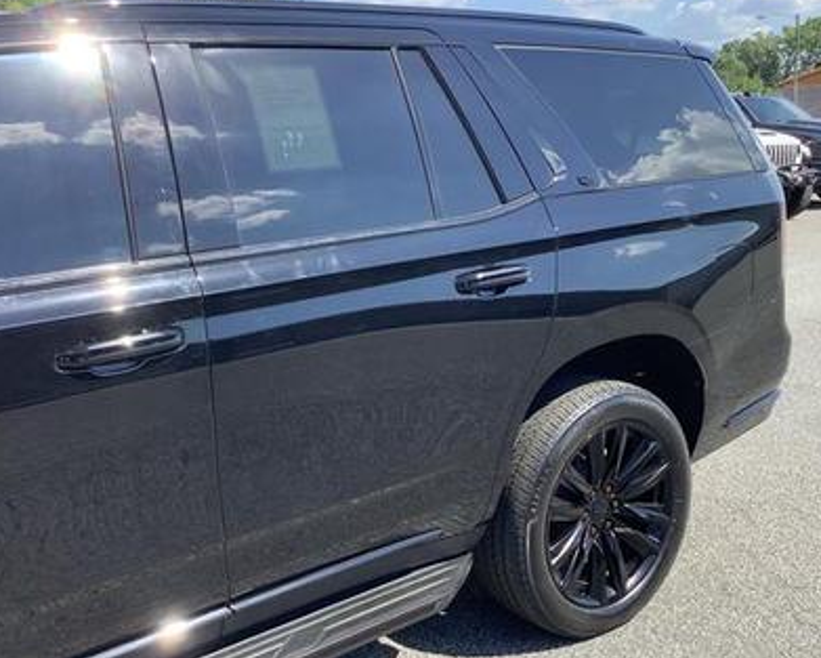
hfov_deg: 46.8
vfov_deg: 38.2
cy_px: 332
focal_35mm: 39
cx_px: 382
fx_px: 948
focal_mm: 3.3
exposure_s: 1/362
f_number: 2.4
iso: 25
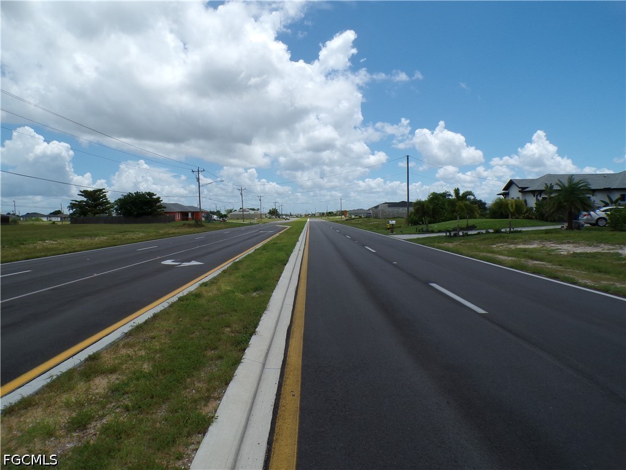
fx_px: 434
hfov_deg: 71.6
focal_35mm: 24
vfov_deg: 56.8
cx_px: 313
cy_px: 235
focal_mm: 4.3
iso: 100
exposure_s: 1/750
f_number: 5.8
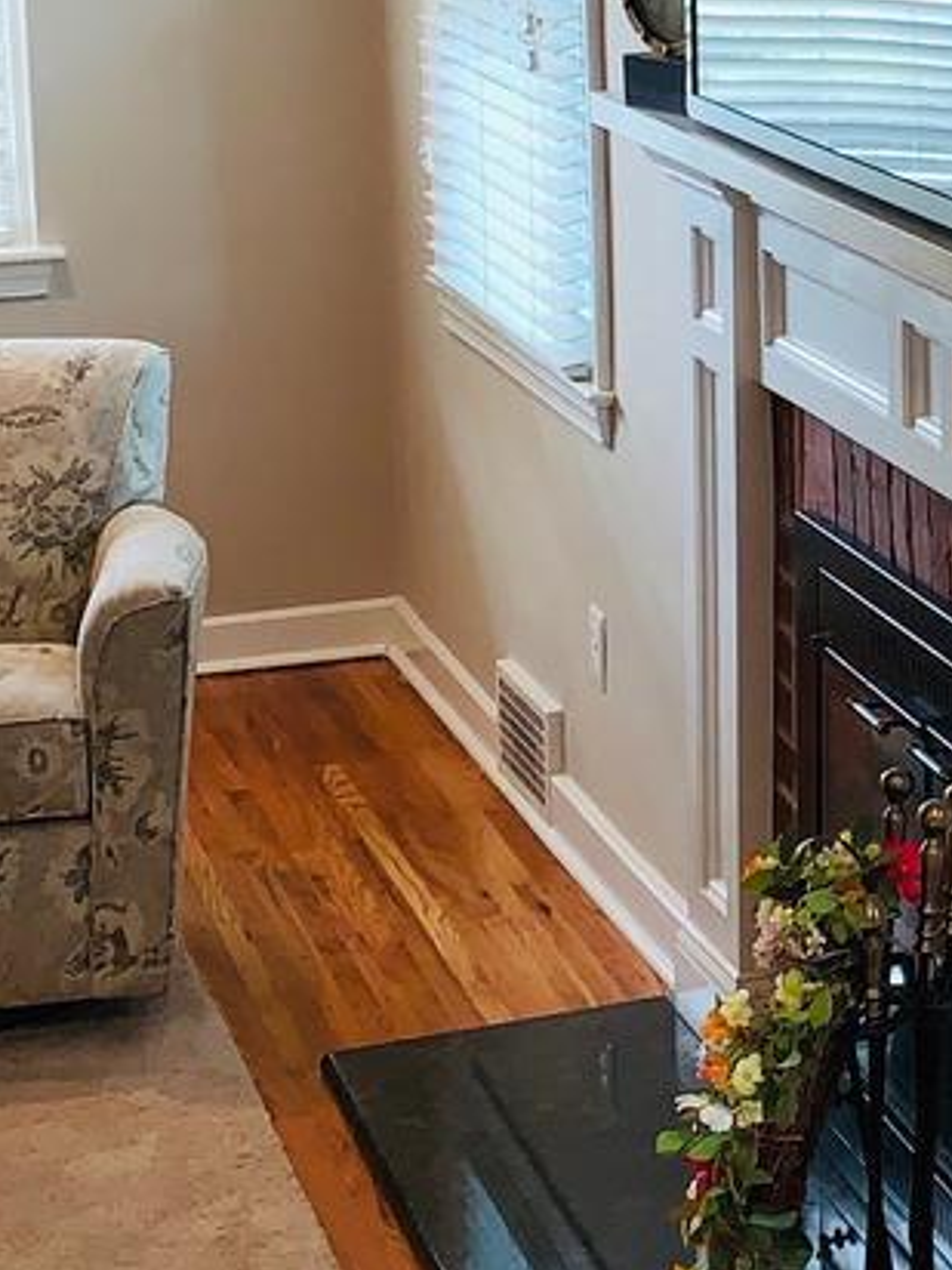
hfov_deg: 14.5
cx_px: 1322
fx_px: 3557
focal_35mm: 97
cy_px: 240
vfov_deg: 20.0
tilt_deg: -9.3
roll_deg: -0.7
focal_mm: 4.25
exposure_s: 1/24
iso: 40
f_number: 1.8
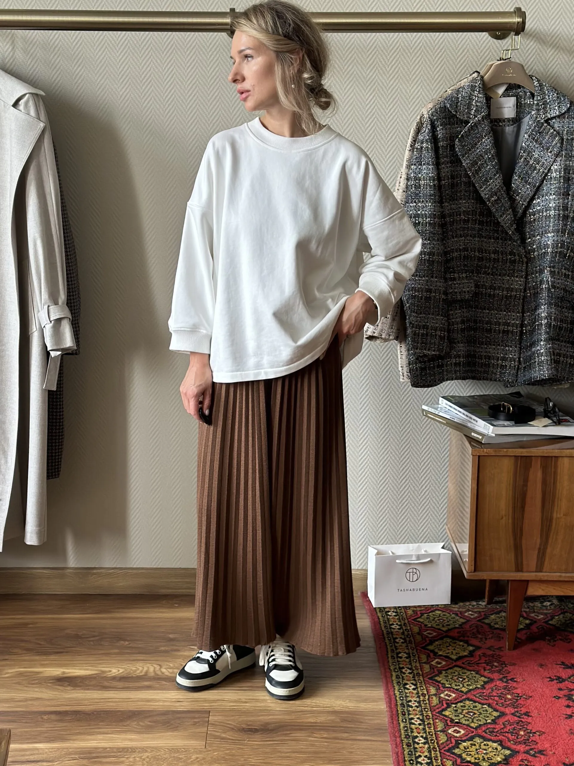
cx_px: 287
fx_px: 1061
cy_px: 383
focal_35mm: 48
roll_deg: -1.0
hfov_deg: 30.3
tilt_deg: -12.9
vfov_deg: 39.7
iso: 125
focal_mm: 6.86
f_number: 1.78
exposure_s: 1/92
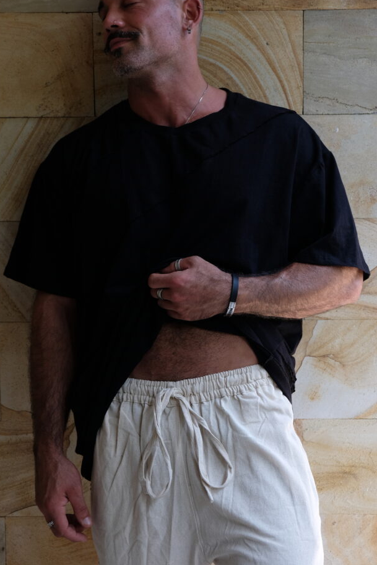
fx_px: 1052
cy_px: 213
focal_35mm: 67
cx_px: 170
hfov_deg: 20.3
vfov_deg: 30.0
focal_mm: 34.3
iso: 320
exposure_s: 1/200
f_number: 3.6
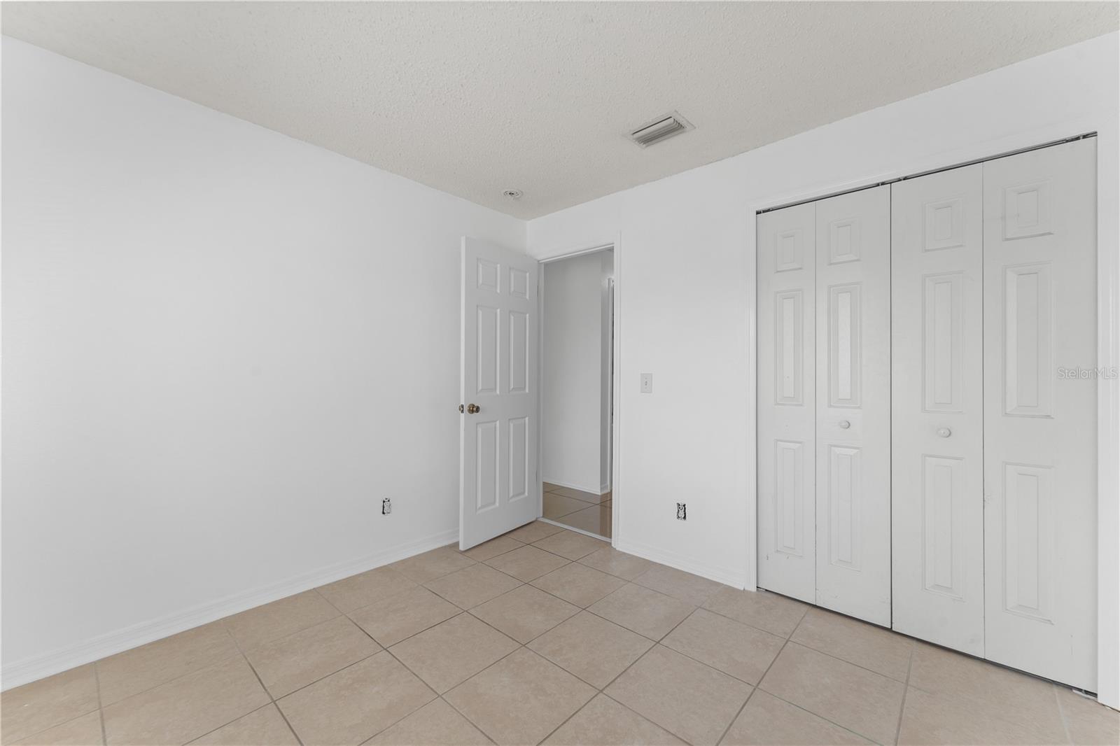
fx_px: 435
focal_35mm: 14
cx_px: 560
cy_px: 373
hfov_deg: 104.3
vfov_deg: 81.2
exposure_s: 1/30
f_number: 9
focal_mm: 14
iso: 400
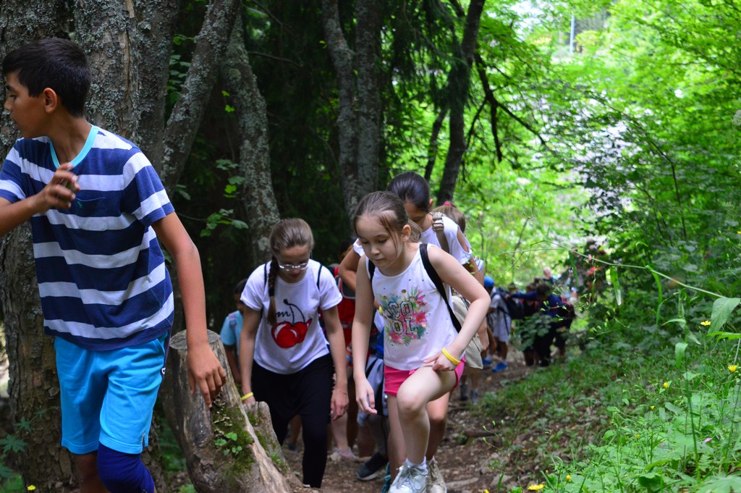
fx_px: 1604
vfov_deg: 17.5
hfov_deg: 26.0
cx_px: 370
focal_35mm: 78
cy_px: 246
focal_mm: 52
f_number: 5.6
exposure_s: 1/250
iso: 1600
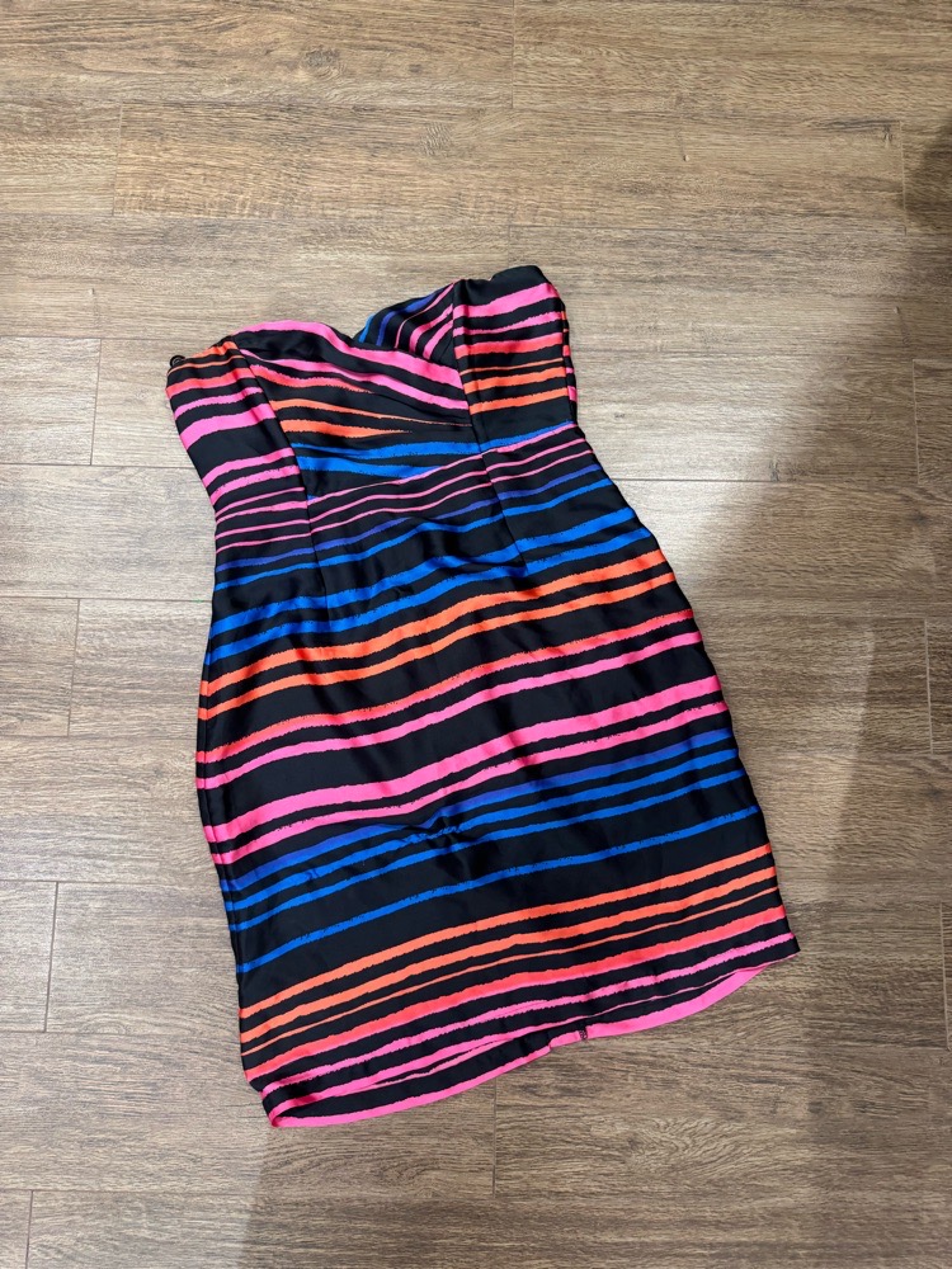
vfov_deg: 71.6
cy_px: 634
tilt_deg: -81.3
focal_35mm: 24
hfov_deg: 56.8
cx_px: 476
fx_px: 880
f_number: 1.78
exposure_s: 1/50
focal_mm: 6.76
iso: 400
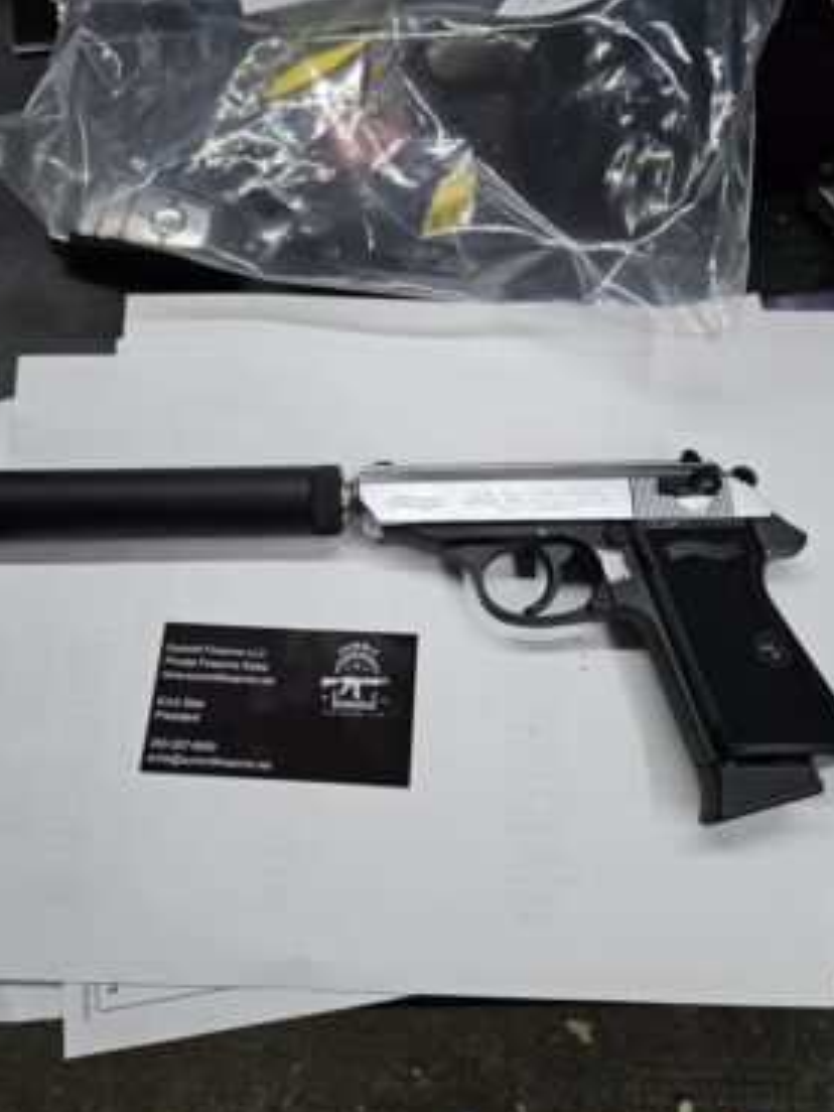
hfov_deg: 54.9
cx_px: 402
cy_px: 550
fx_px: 803
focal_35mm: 25
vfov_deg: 69.4
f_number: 1.8
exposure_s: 1/120
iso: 250
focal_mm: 5.4
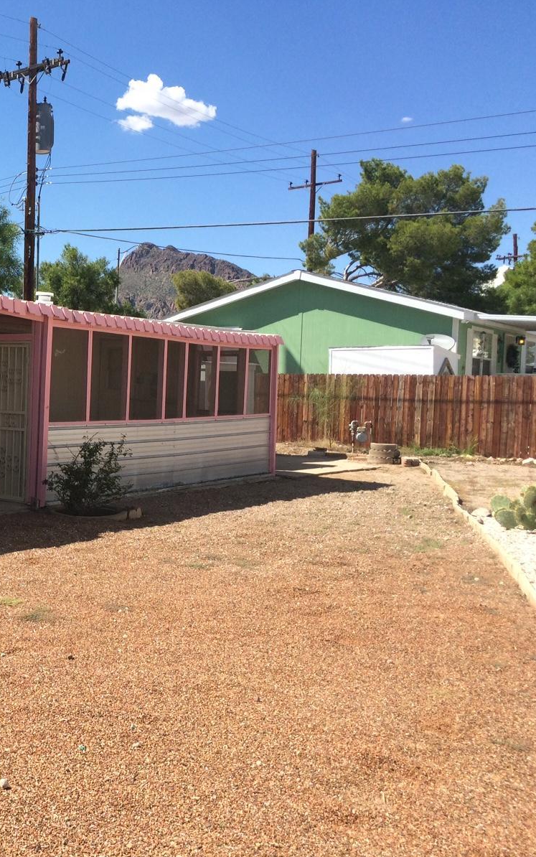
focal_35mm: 42
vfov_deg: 47.2
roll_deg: -2.1
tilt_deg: -4.5
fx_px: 981
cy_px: 437
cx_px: -33
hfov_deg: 28.2
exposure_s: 1/1953
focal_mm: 4.15
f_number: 2.2
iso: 32
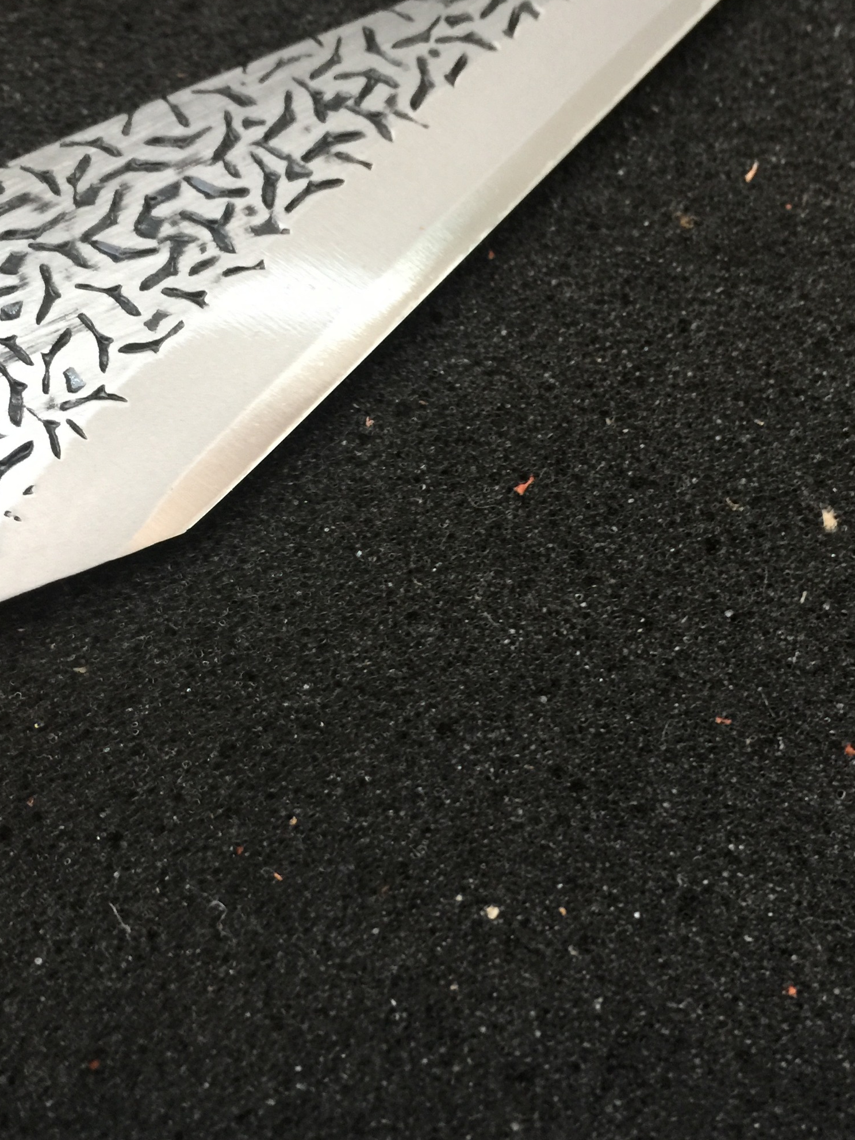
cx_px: 407
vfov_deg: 47.8
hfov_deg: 36.8
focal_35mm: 39
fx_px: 1284
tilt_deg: -68.2
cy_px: 547
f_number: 2.2
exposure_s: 1/10
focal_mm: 4.15
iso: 100
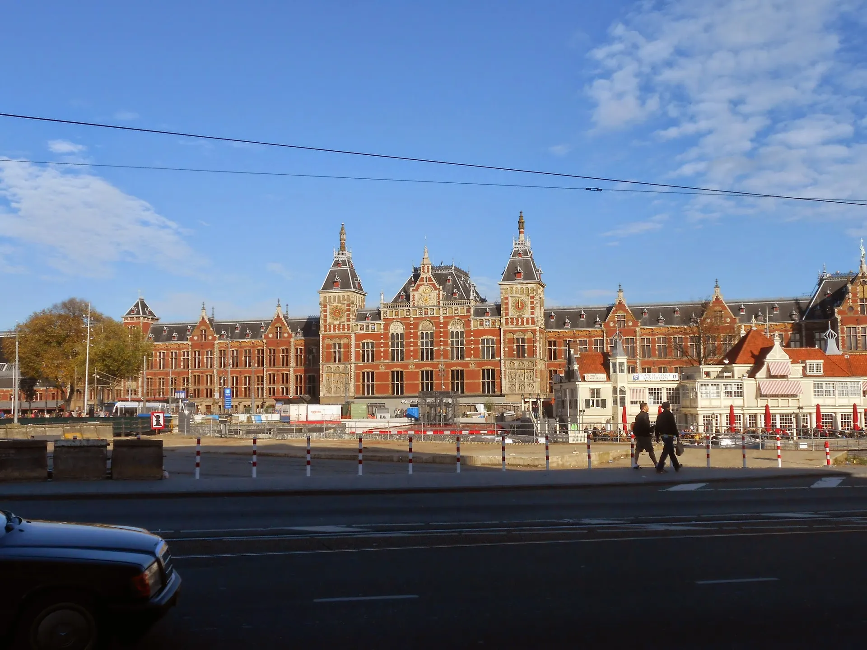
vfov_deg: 37.7
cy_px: 325
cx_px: 434
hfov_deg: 49.0
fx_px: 952
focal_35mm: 38
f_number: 4.2
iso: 80
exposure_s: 1/1000
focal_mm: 6.8
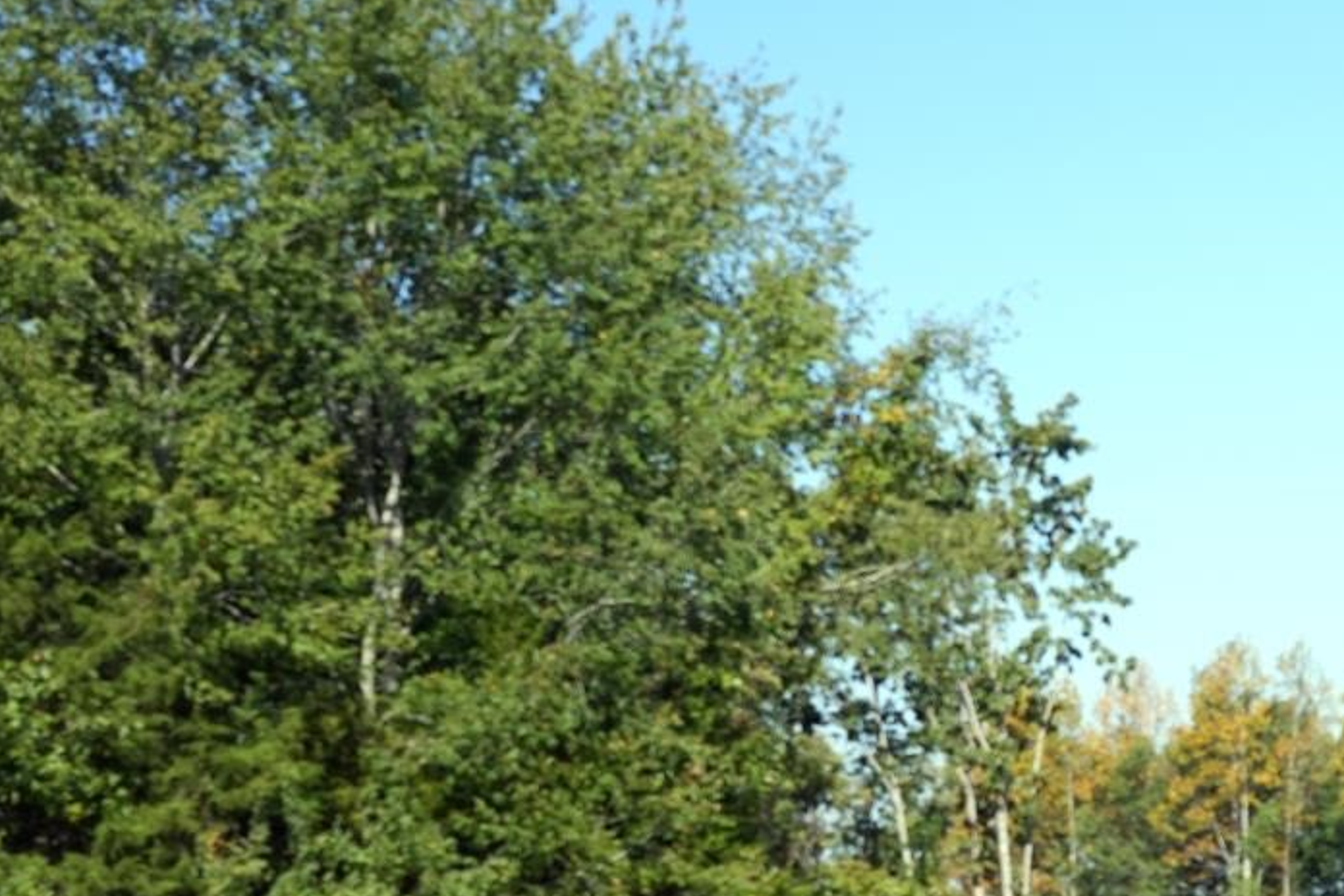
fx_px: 3845
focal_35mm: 103
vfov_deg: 13.1
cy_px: 961
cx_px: 1898
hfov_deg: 18.1
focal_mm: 35
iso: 640
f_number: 7.1
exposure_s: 1/1600
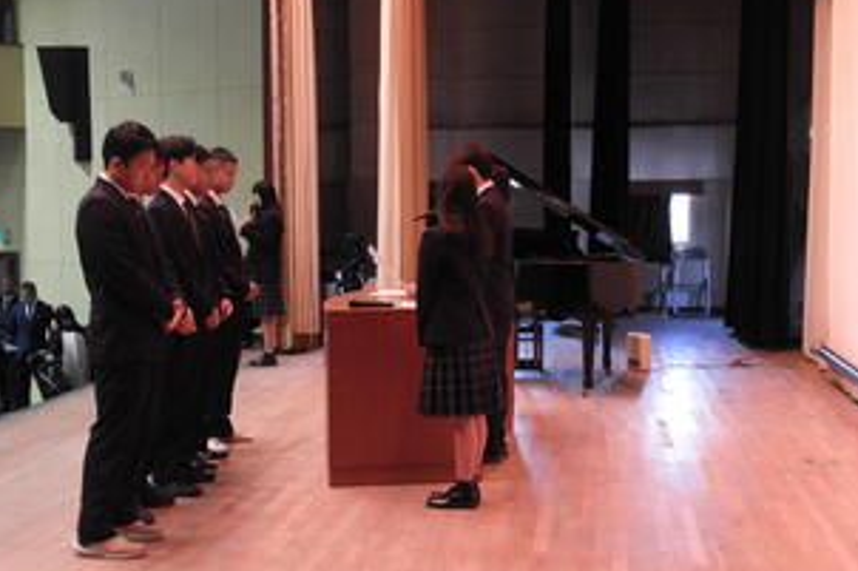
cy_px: 341
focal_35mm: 62
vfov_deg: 21.9
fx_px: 1477
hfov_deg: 32.3
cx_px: 355
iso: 400
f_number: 4
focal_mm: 8.1
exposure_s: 1/25
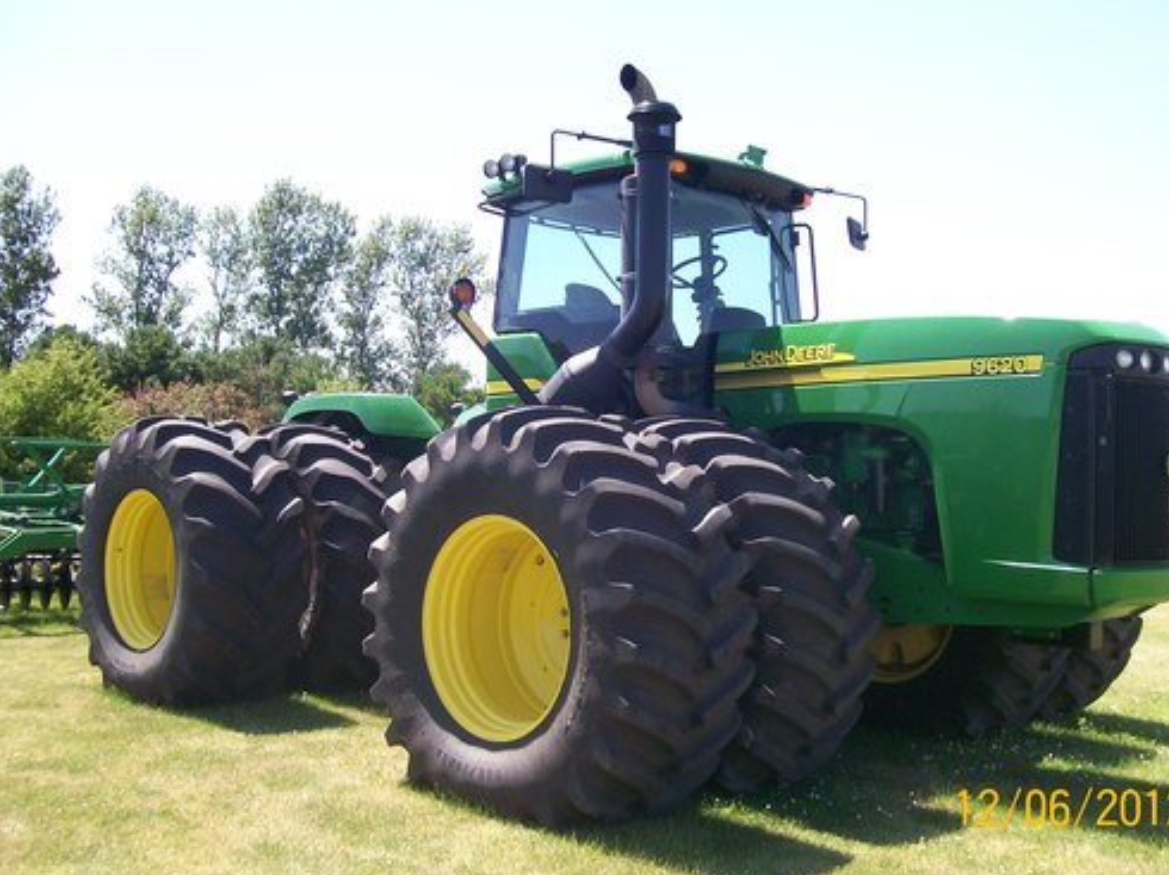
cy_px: 439
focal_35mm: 40
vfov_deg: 35.9
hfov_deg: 46.8
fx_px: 1350
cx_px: 606
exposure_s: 1/506
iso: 80
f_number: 2.7
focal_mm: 6
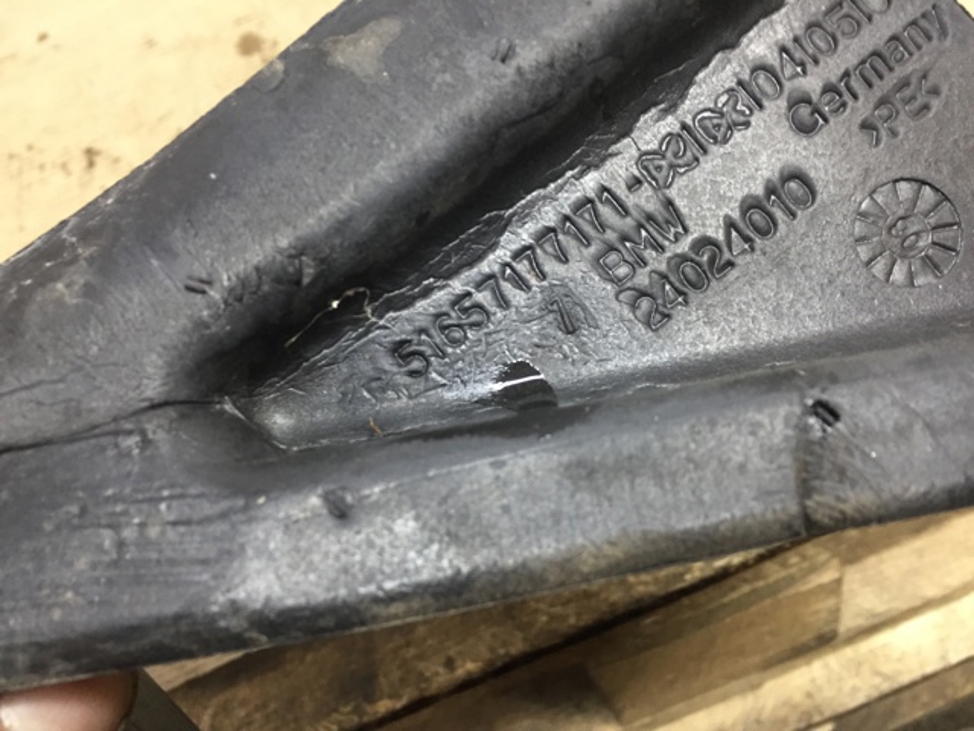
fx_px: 816
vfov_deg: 48.2
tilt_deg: -52.2
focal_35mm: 29
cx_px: 487
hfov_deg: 61.7
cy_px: 366
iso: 160
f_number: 2.2
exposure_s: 1/33
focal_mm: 4.15
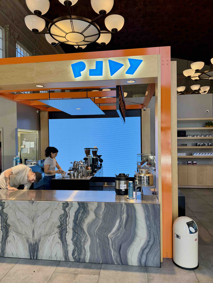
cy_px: 142
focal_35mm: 24
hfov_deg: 56.8
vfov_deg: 71.6
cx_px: 106
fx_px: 197
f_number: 1.78
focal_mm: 6.76
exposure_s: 1/120
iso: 125
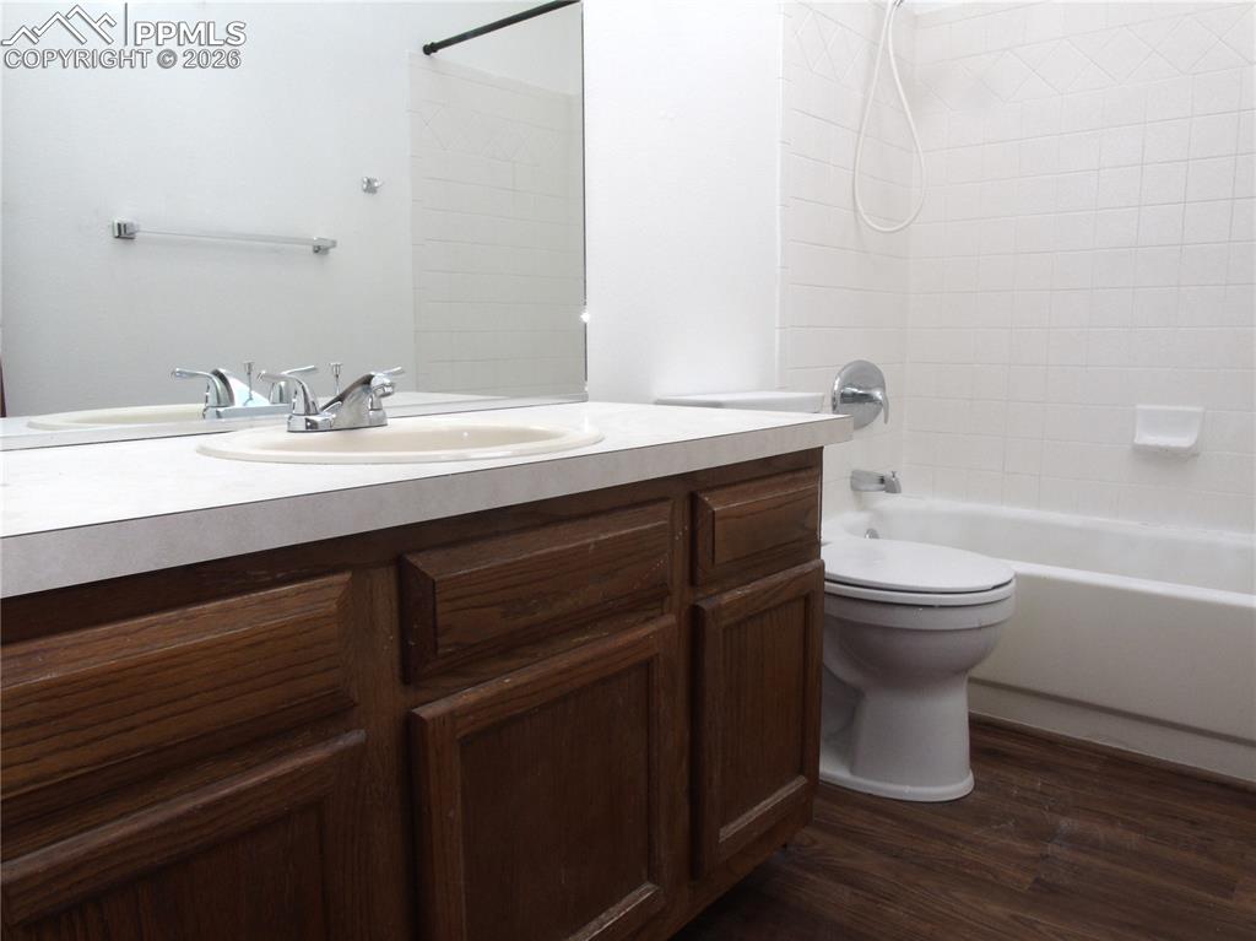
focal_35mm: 25
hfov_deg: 69.4
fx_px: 907
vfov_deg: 54.8
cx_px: 628
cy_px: 470
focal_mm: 4.4
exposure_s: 1/30
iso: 100
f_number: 3.4
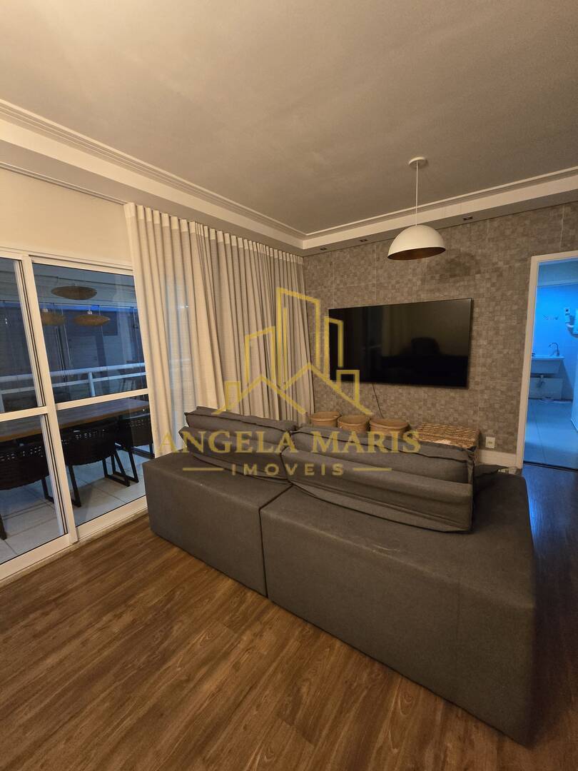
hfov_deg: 89.9
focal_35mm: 13
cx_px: 289
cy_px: 386
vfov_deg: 106.2
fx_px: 289
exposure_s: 1/45
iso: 1250
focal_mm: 2.2
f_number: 2.2
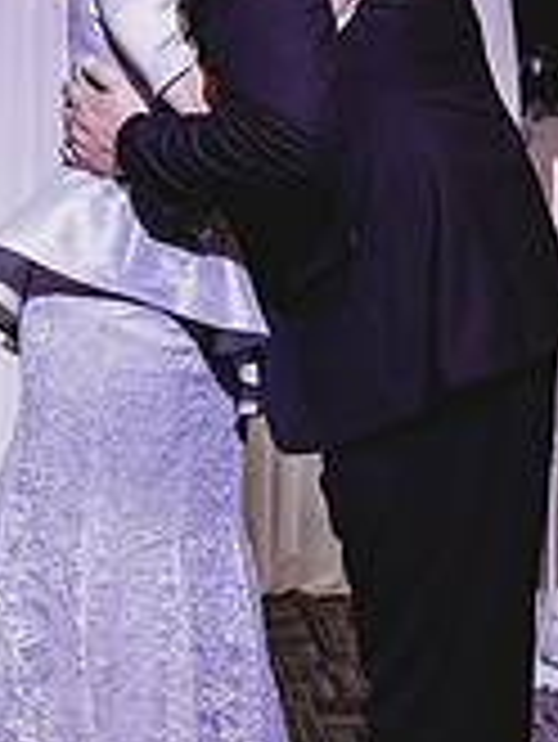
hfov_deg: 18.1
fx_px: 1739
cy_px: 88
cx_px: 135
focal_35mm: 81
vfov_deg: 23.5
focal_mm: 24
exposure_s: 1/125
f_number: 2.2
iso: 400
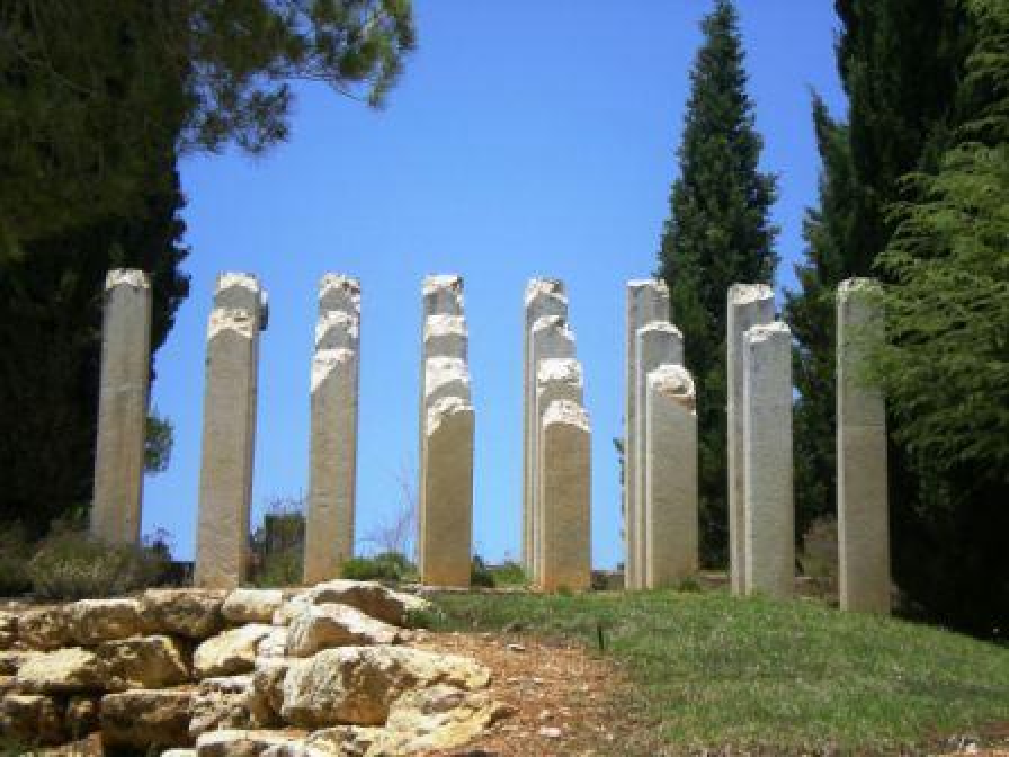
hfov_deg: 22.5
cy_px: 378
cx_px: 504
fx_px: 2536
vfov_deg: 17.0
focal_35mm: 87
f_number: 7.2
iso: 50
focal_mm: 14.3
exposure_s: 1/181
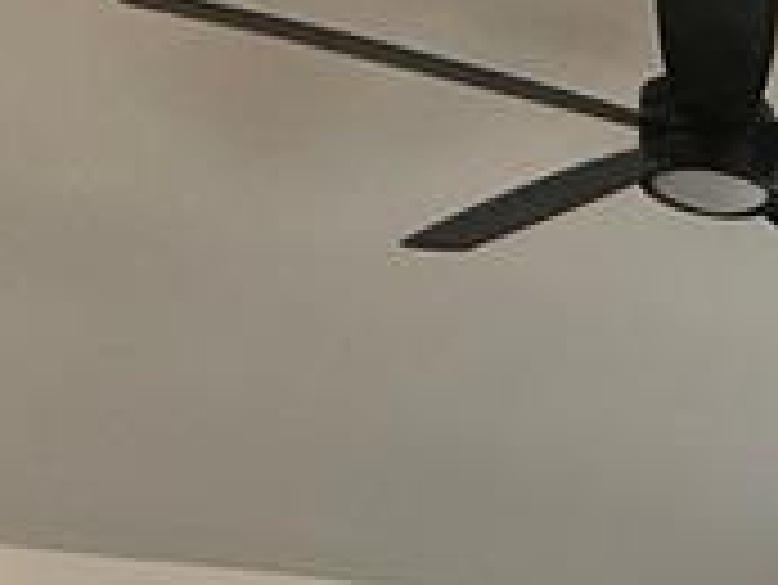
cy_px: 1094
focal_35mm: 83
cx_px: 1466
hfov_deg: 17.9
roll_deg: +0.4
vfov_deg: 15.1
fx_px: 1867
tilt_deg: -4.6
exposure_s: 1/60
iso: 160
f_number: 2.2
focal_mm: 2.22
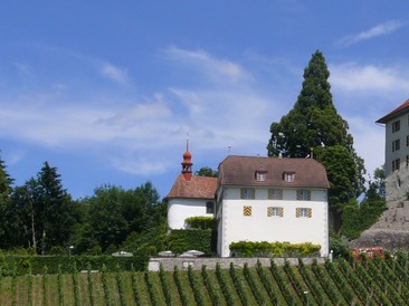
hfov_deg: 19.5
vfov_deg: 15.0
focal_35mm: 98
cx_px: 405
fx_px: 1157
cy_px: 213
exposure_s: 1/500
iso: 100
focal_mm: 9
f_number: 7.1
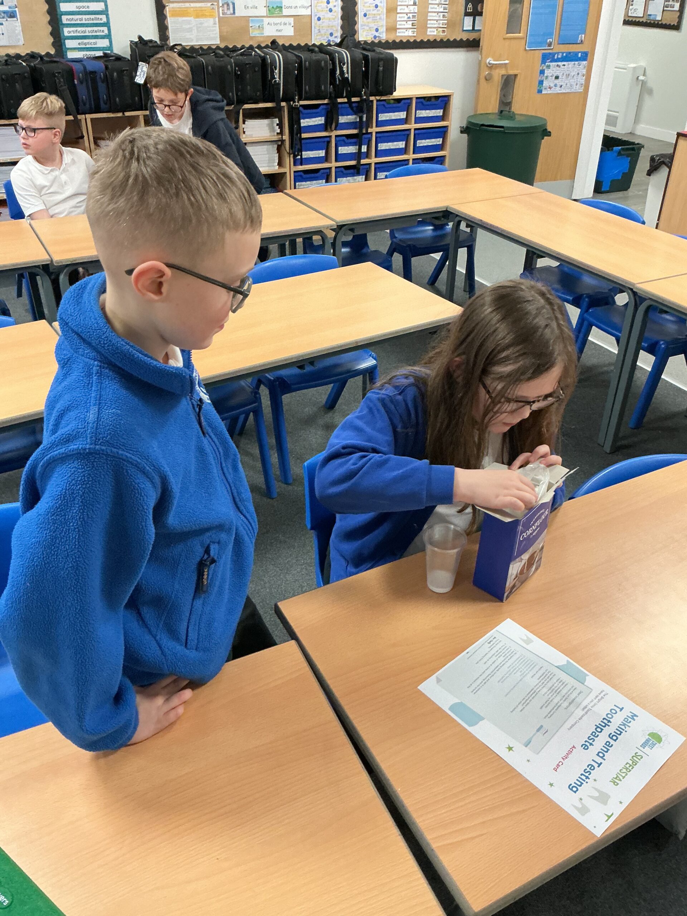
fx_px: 767
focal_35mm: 29
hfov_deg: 48.2
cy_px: 458
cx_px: 344
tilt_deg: -33.1
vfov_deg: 61.7
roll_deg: +0.7
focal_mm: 3
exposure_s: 1/60
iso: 200
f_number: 1.8
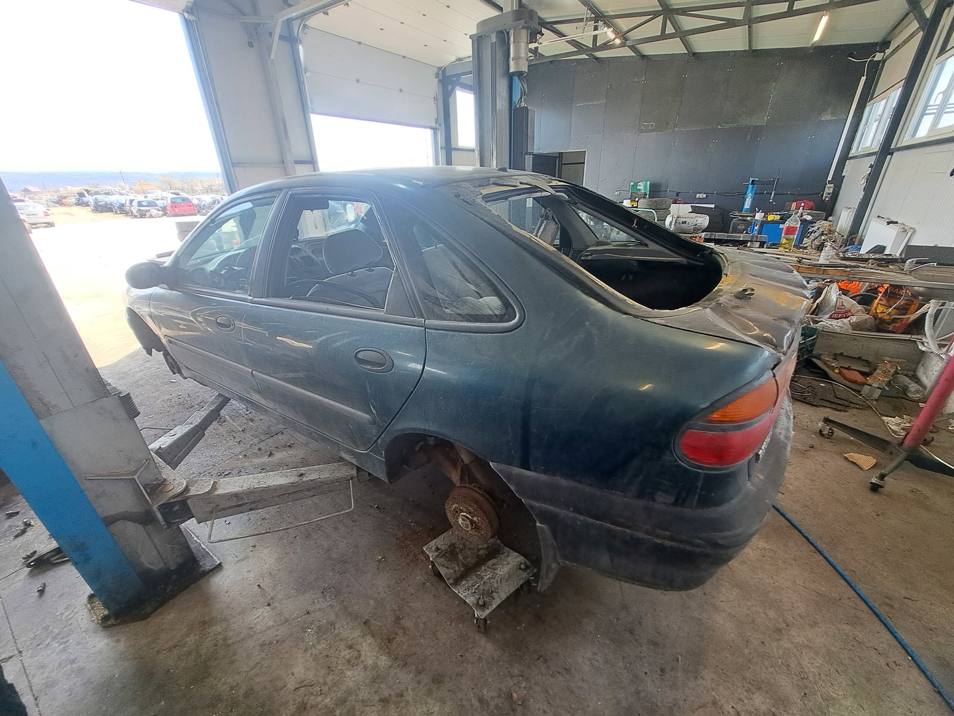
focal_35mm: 13
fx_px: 358
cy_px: 358
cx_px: 477
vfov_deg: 89.9
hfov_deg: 106.2
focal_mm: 1.74
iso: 64
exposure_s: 1/100
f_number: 2.2
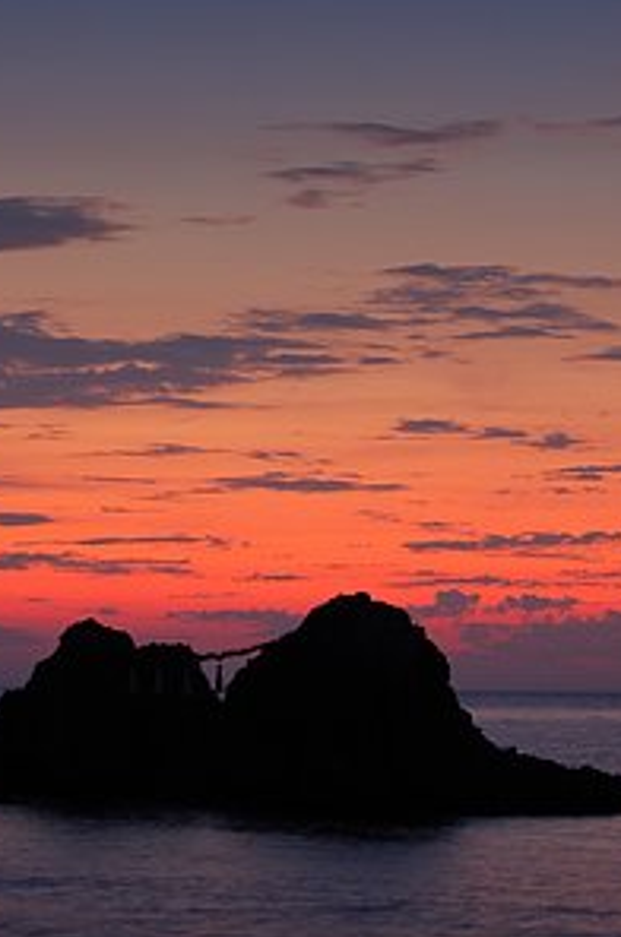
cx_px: 238
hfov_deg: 9.6
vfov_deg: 14.3
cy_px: 212
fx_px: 3714
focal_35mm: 143
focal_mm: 55
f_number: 5
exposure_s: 1
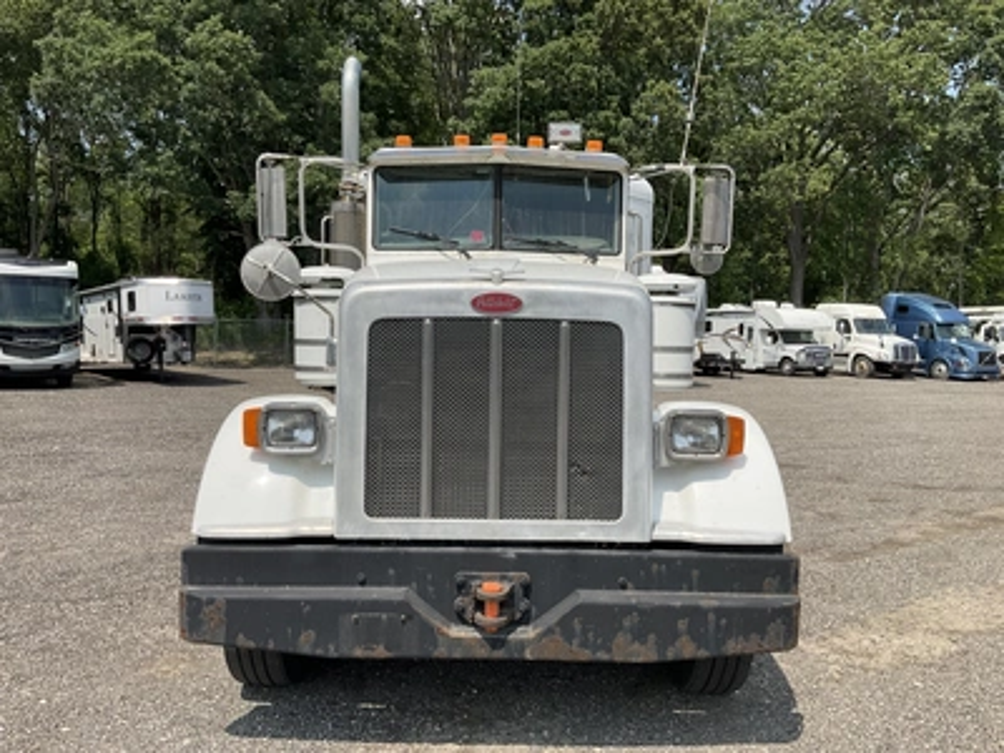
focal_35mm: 29
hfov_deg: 61.7
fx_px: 841
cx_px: 502
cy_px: 376
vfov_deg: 48.2
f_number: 1.8
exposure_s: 1/2320
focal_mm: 3
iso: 25
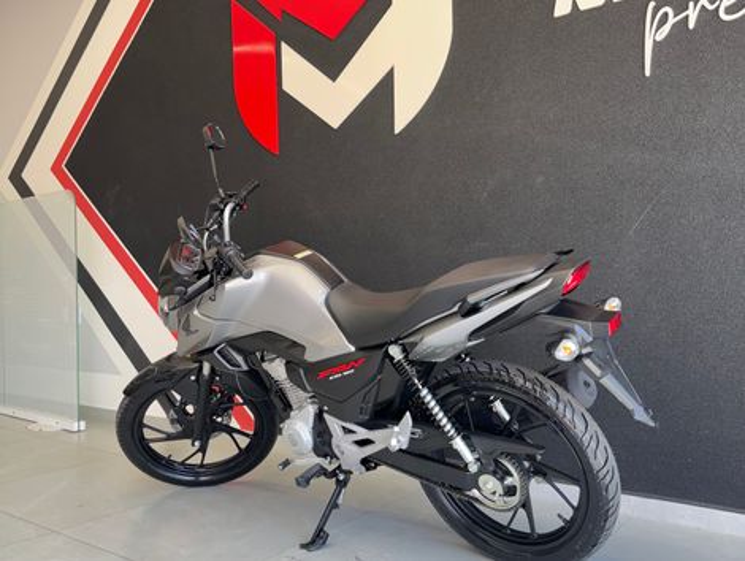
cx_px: 372
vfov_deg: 56.9
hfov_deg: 71.5
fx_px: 517
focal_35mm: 24
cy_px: 280
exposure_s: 1/120
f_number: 1.78
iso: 125
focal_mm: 6.76
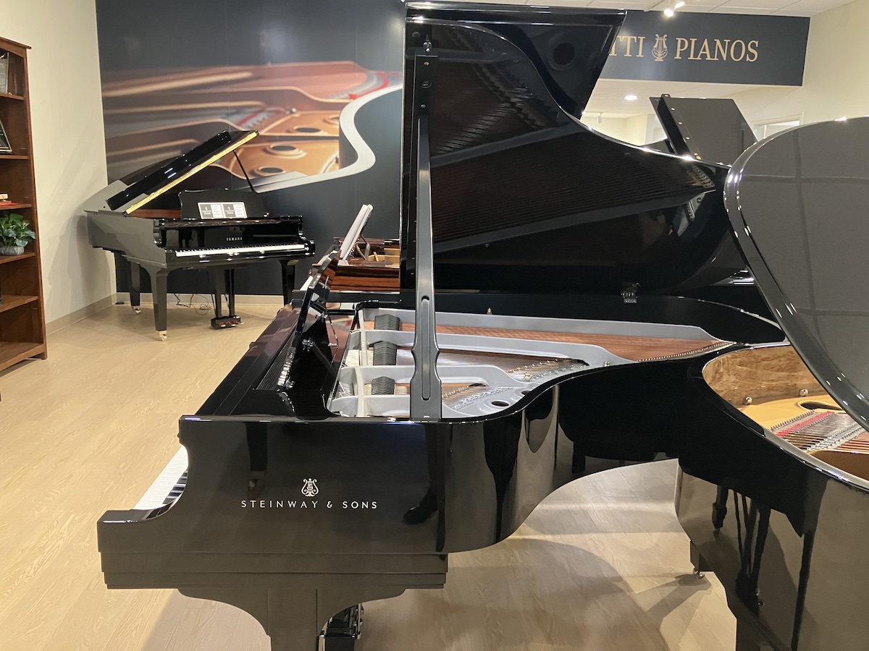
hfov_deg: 63.4
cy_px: 326
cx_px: 434
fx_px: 703
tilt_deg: -10.6
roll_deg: -1.5
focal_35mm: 28
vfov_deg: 49.7
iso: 250
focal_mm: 3.99
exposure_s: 1/40
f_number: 1.8
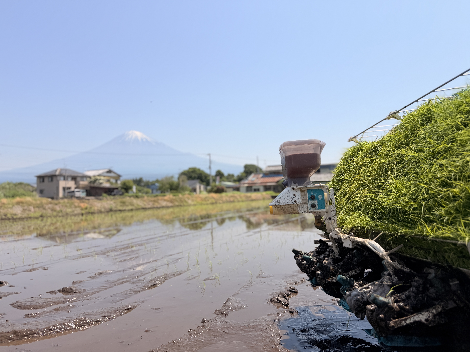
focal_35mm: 24
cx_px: 235
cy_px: 176
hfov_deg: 71.6
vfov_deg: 56.8
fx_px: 326
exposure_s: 1/6173
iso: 80
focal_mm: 6.76
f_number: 1.78
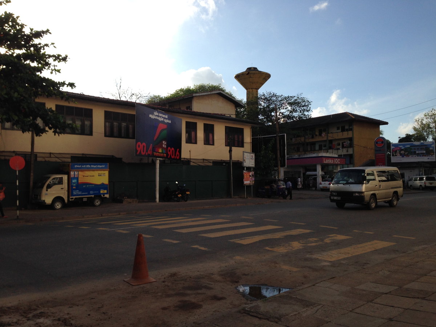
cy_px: 164
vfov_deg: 42.9
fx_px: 416
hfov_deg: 55.4
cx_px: 218
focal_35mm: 33
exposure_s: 1/1550
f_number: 2.4
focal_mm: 4.12
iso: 50
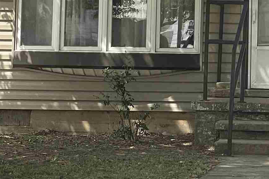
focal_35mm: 194
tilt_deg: +3.4
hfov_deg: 10.5
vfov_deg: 7.0
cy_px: -31
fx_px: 1450
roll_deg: -1.0
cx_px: 295
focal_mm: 6
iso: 25
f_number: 2
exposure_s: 1/607
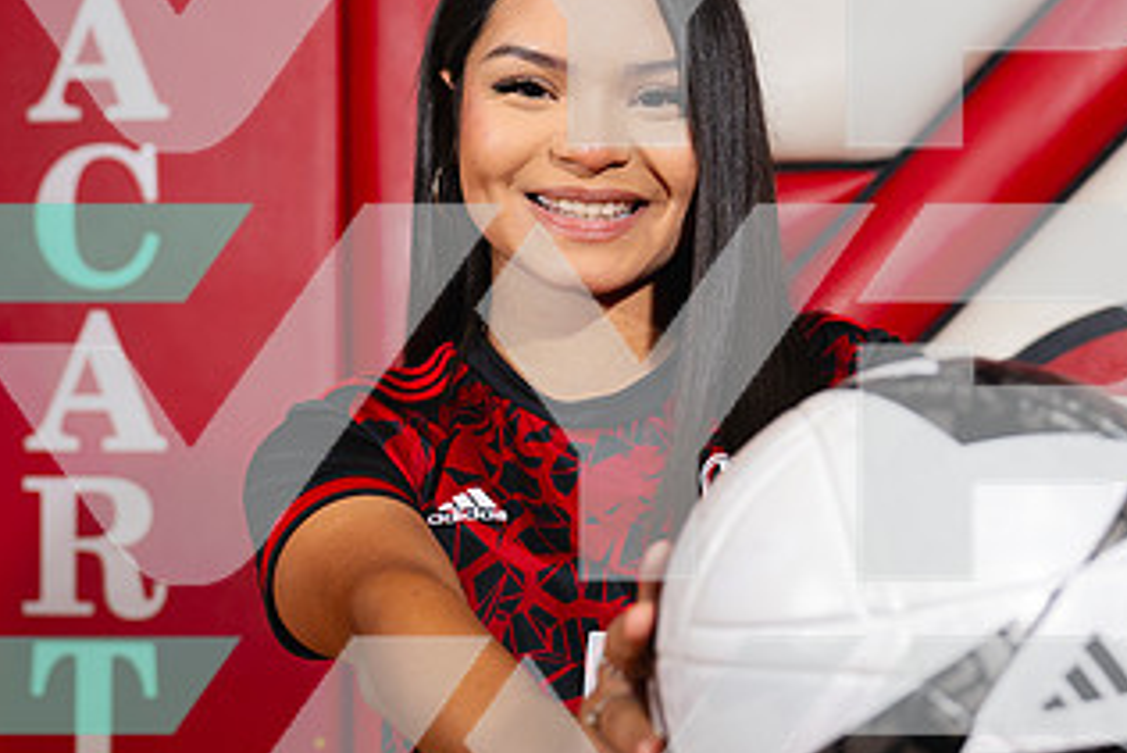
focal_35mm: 77
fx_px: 2412
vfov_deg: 17.7
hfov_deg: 26.1
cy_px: 394
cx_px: 788
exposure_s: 1/250
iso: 1000
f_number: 4
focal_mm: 42
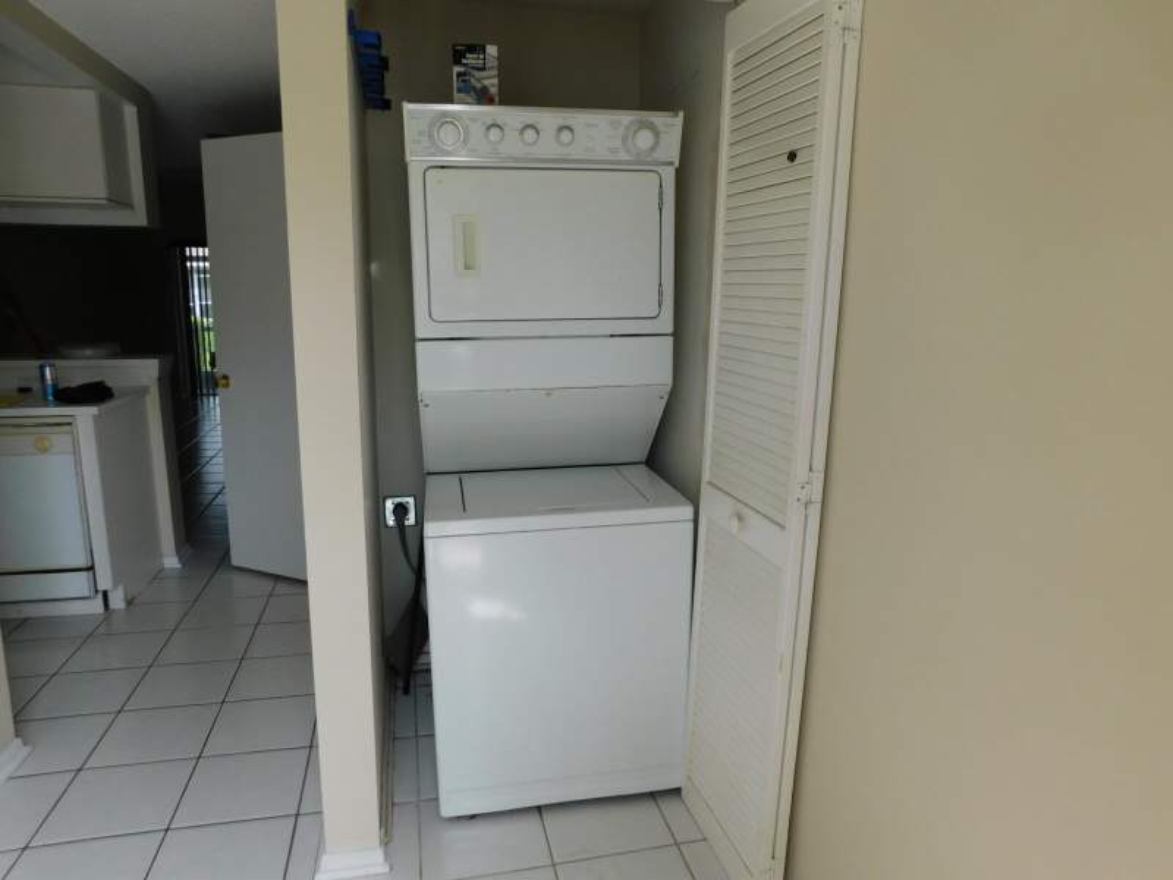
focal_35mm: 23
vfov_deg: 58.9
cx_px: 586
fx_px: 779
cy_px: 440
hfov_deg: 73.9
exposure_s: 1/250
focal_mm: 4
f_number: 3
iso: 125
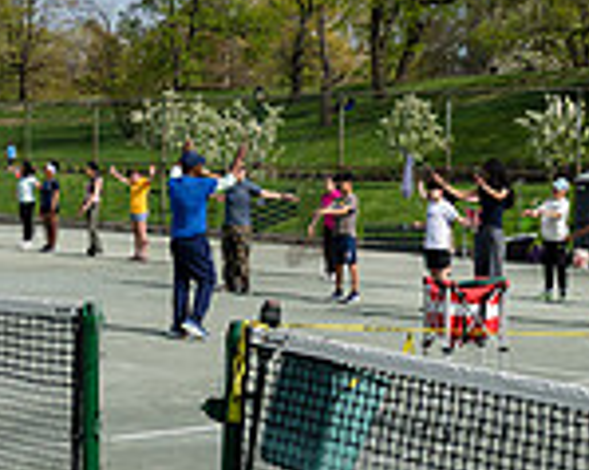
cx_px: 308
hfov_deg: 21.7
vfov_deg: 17.4
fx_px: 1533
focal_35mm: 88
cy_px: 196
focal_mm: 24
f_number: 4.5
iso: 100
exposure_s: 1/800
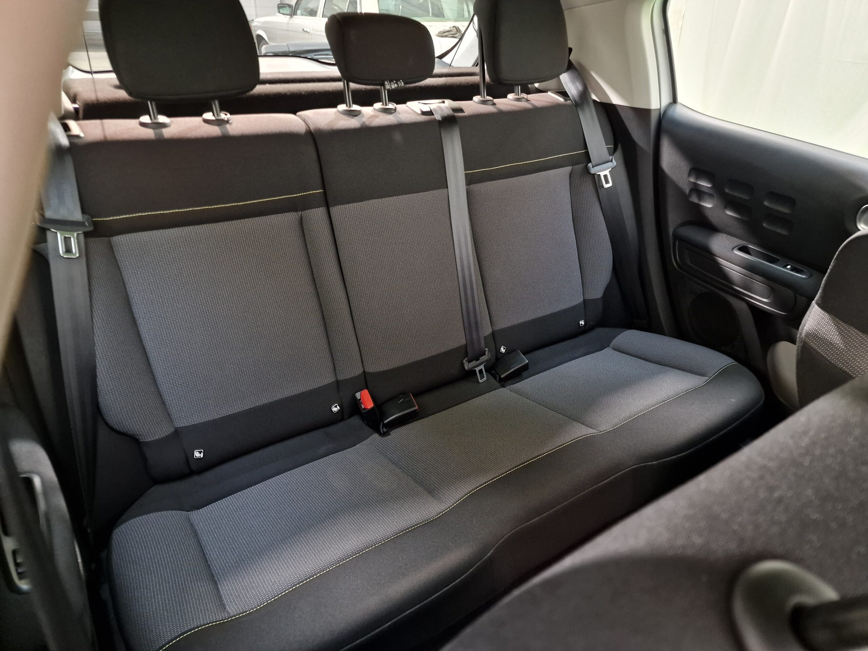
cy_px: 326
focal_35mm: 23
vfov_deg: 58.9
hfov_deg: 73.9
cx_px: 434
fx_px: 577
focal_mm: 6.4
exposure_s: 1/10
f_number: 1.8
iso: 400
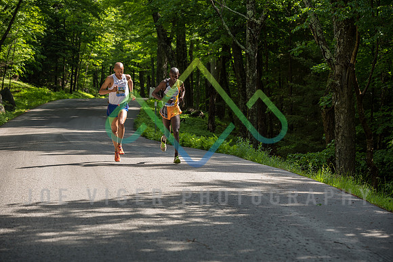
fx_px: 1201
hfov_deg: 18.6
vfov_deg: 12.5
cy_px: 131
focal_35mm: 110
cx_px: 196
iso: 200
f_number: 5.6
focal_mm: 110
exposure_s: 1/250
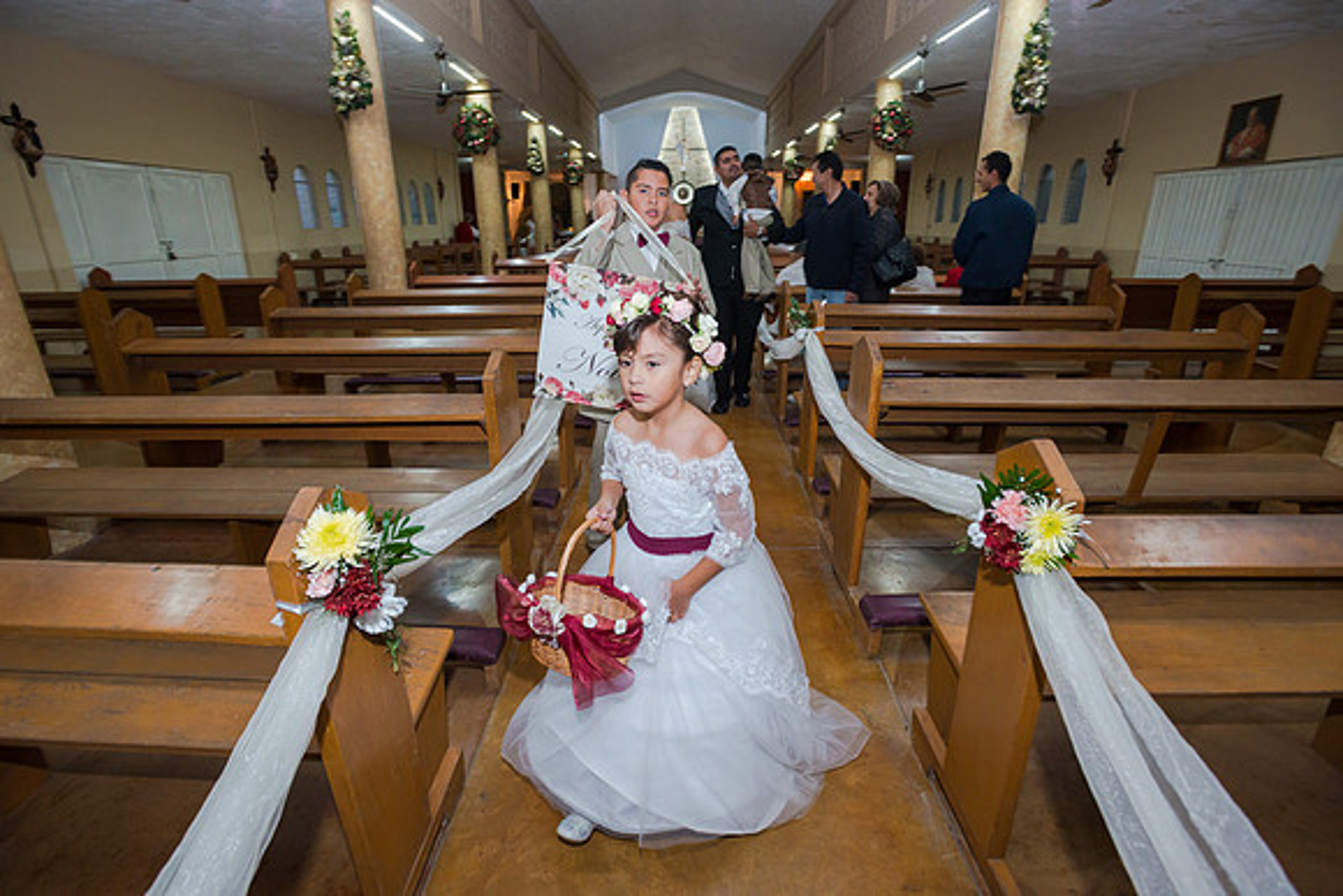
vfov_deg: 70.5
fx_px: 634
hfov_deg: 93.3
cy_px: 448
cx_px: 672
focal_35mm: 17
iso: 1600
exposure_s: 1/100
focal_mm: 17
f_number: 3.5
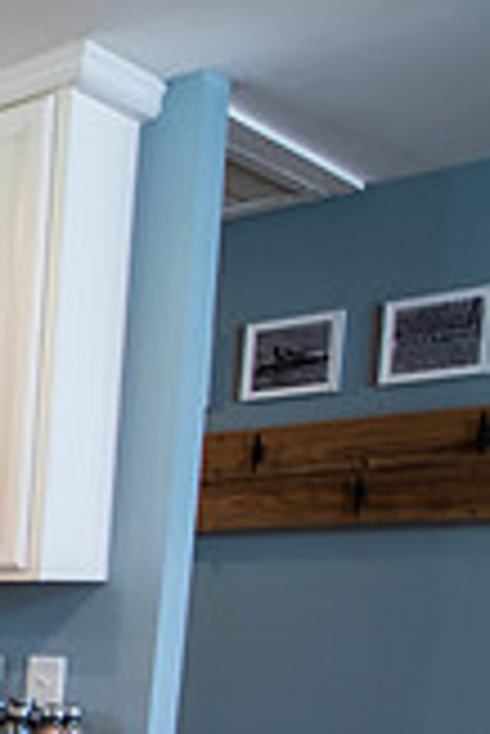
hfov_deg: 14.5
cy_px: 716
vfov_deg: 34.5
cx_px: -726
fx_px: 1080
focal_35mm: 53
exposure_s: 1/200
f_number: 2.8
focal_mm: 14
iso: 800
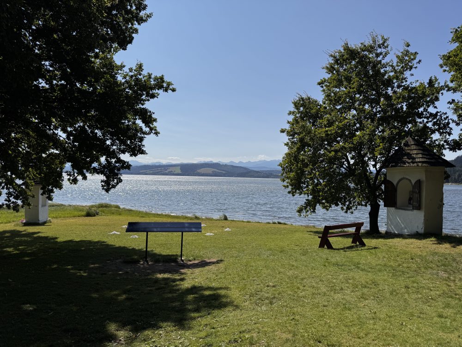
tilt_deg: +0.9
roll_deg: -1.3
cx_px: 231
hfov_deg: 71.6
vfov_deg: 56.9
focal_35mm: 24
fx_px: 320
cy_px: 174
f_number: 1.78
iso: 80
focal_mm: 6.76
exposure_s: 1/9009
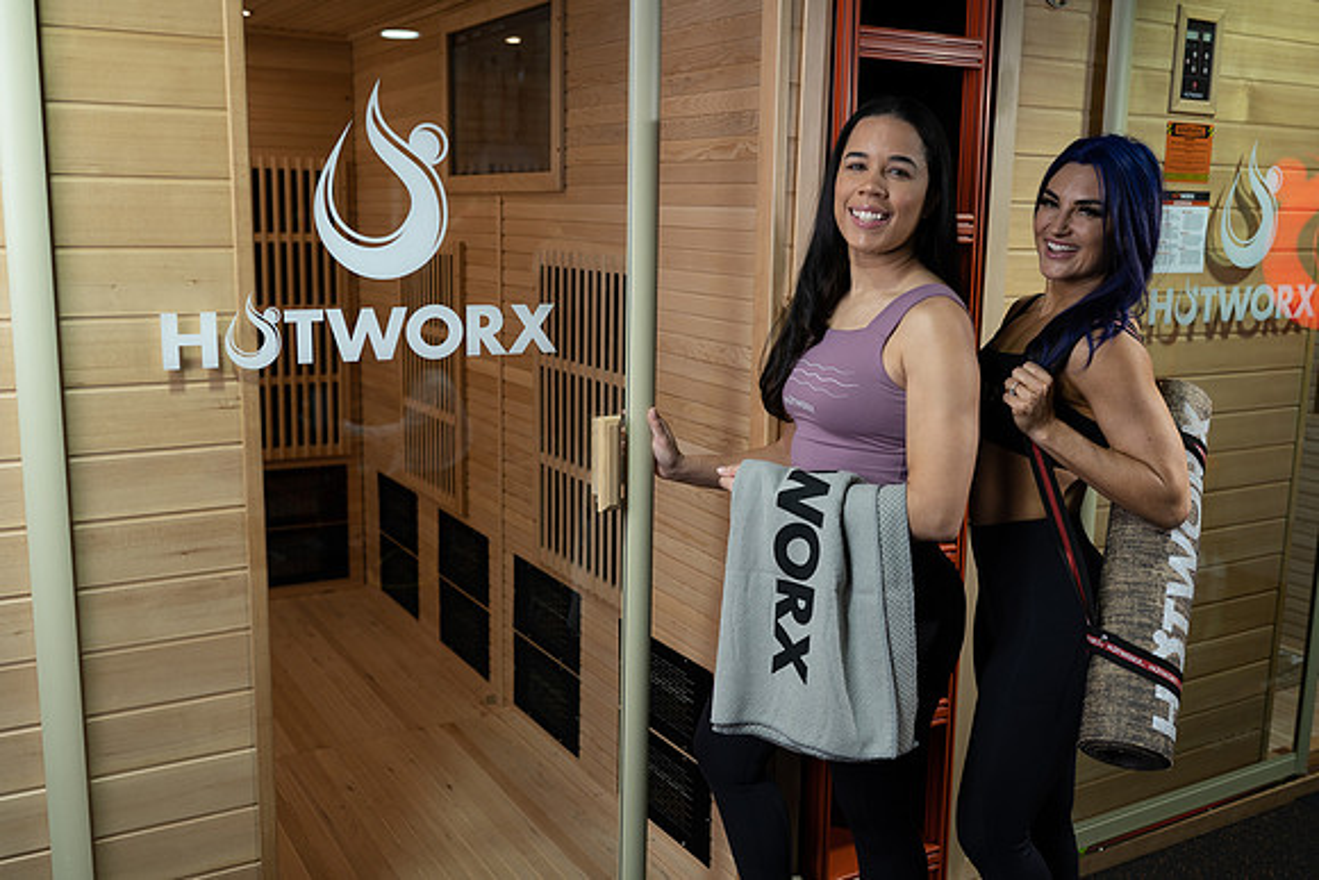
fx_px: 1283
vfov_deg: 37.9
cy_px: 440
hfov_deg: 54.4
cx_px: 660
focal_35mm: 35
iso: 200
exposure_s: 1/125
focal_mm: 35
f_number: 2.8
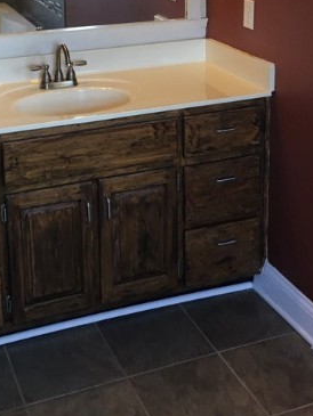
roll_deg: +1.2
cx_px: 136
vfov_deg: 30.5
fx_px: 735
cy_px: 57
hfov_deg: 24.0
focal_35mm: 61
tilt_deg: -12.8
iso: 50
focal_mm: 4.15
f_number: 2.2
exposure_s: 1/15
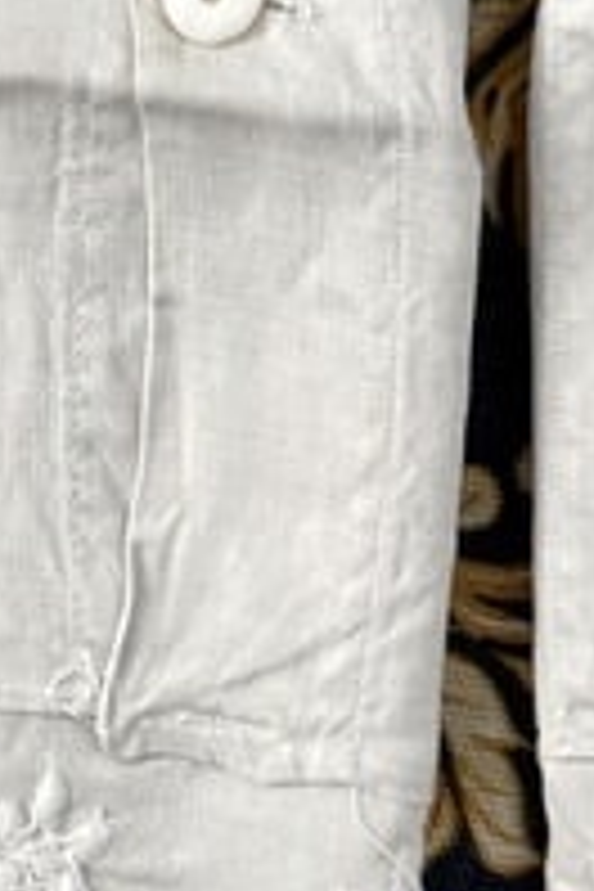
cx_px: 648
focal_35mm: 129
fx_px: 3193
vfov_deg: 12.2
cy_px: -1336
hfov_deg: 10.5
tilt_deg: -70.0
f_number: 1.78
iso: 125
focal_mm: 6.76
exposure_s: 1/100
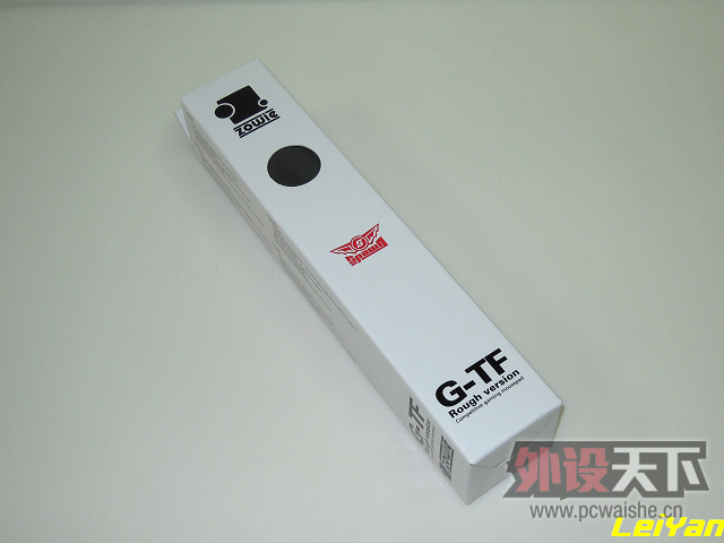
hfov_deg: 38.2
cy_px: 272
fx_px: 1046
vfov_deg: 29.1
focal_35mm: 50
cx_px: 362
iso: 200
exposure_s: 1/50
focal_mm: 9
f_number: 3.7
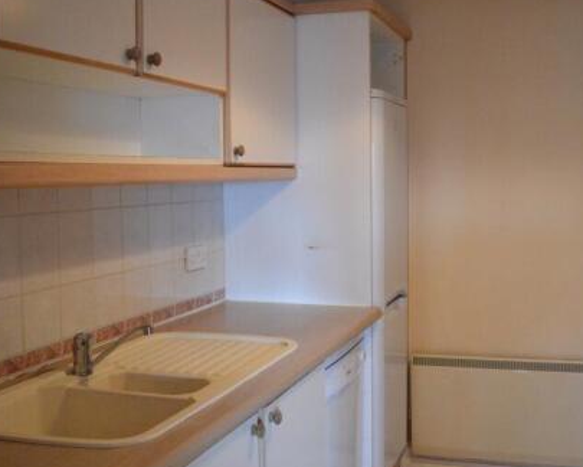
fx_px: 707
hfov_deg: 44.5
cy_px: 226
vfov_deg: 36.5
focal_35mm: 41
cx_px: 361
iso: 4000
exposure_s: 1/200
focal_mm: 18
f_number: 3.5
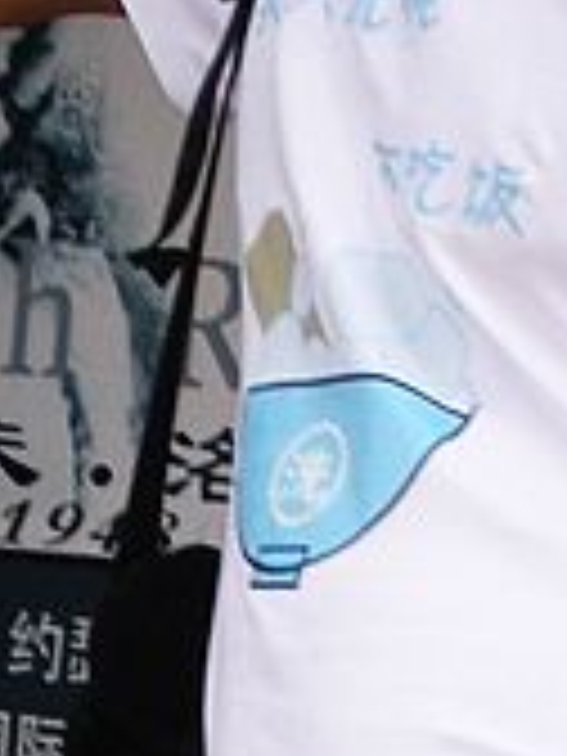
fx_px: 4805
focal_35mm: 220
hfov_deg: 6.7
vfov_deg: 8.9
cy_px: 958
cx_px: -4
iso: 64
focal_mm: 6.3
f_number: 3.5
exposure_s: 1/60.1
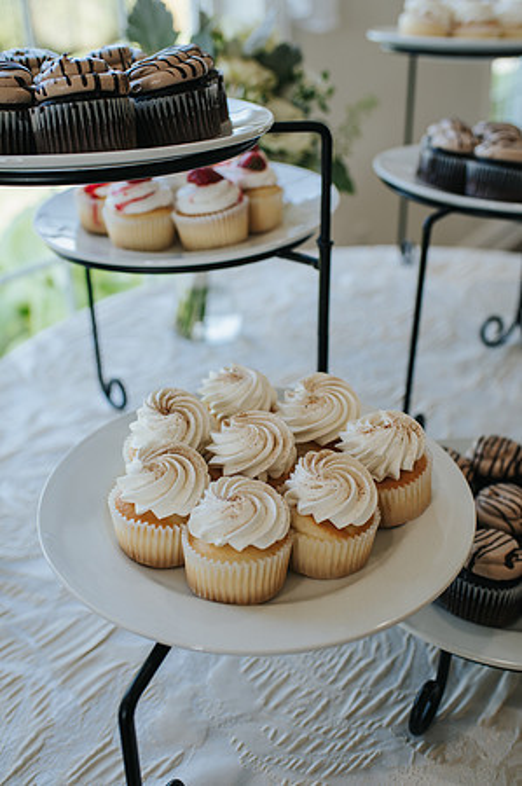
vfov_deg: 54.5
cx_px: 261
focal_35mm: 35
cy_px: 393
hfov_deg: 37.8
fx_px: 763
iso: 450
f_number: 3.5
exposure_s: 1/320
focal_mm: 35
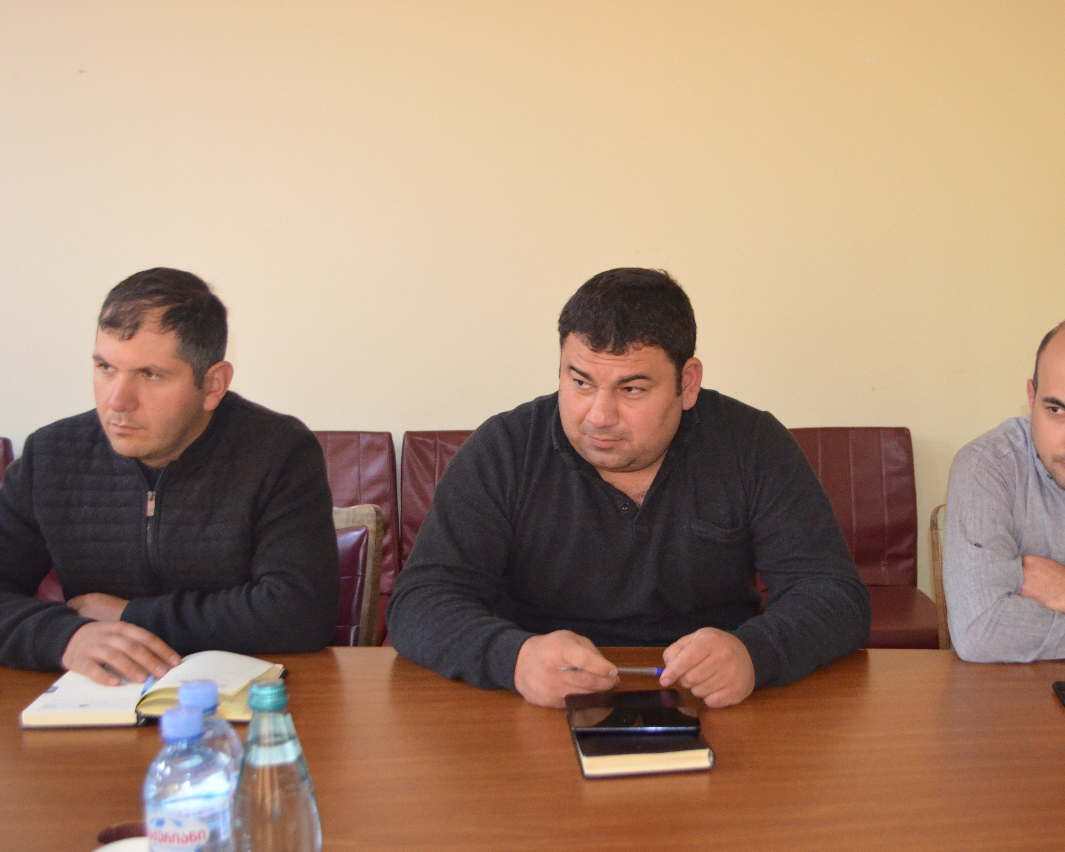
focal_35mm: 40
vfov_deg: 37.3
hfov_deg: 45.4
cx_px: 665
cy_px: 408
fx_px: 1261
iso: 2800
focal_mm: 22
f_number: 4
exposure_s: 1/60
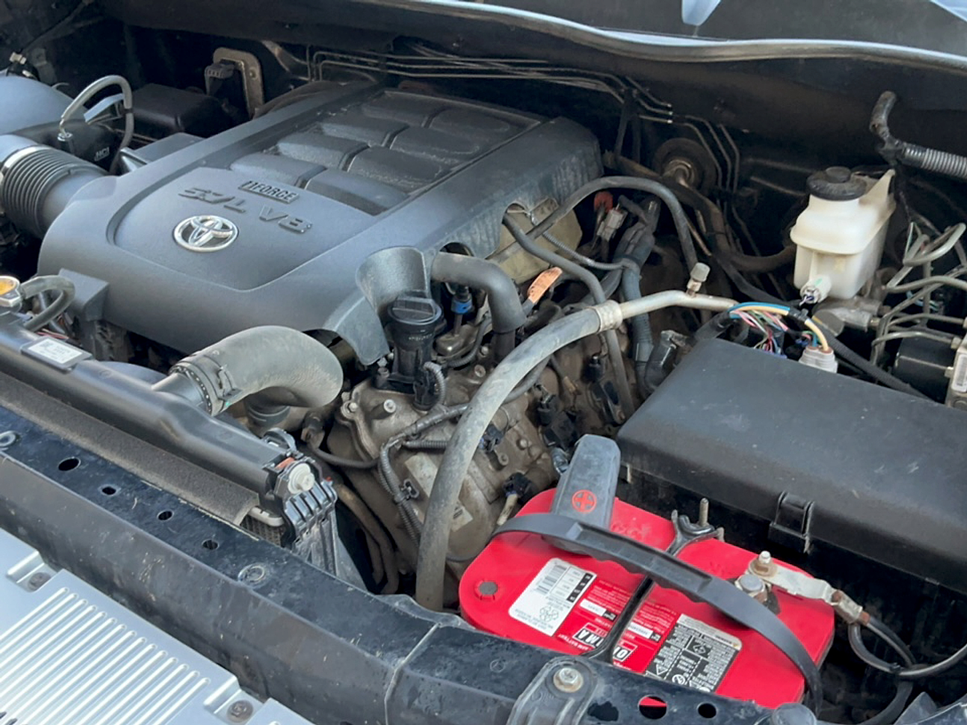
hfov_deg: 60.0
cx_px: 484
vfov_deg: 46.8
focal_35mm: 30
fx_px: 838
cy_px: 362
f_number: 1.8
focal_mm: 3
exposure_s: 1/60
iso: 80
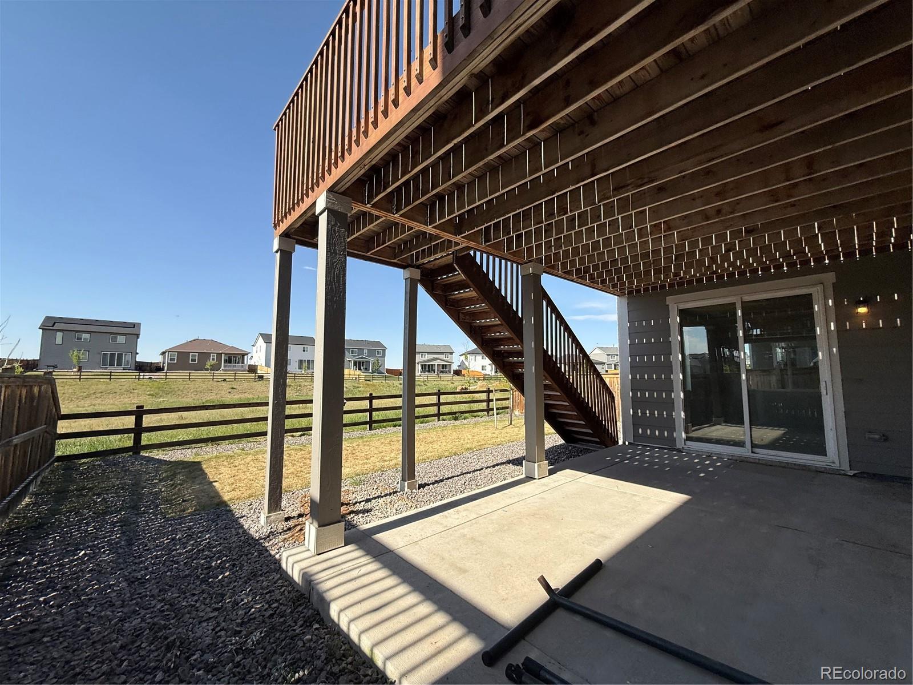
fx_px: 369
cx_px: 456
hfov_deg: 102.1
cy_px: 342
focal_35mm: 14
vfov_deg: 85.7
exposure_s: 1/1534
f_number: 2.2
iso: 50
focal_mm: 2.22
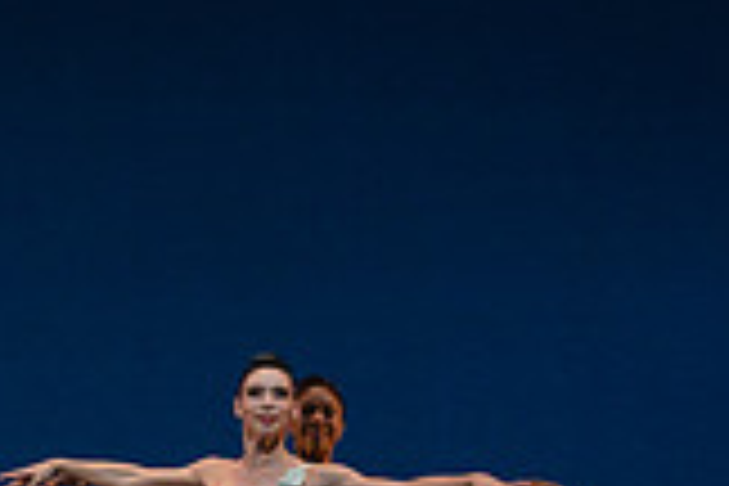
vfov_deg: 3.0
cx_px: -256
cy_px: 596
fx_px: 9375
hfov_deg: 4.4
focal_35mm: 463
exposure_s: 1/500
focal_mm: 129
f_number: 8
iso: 3200
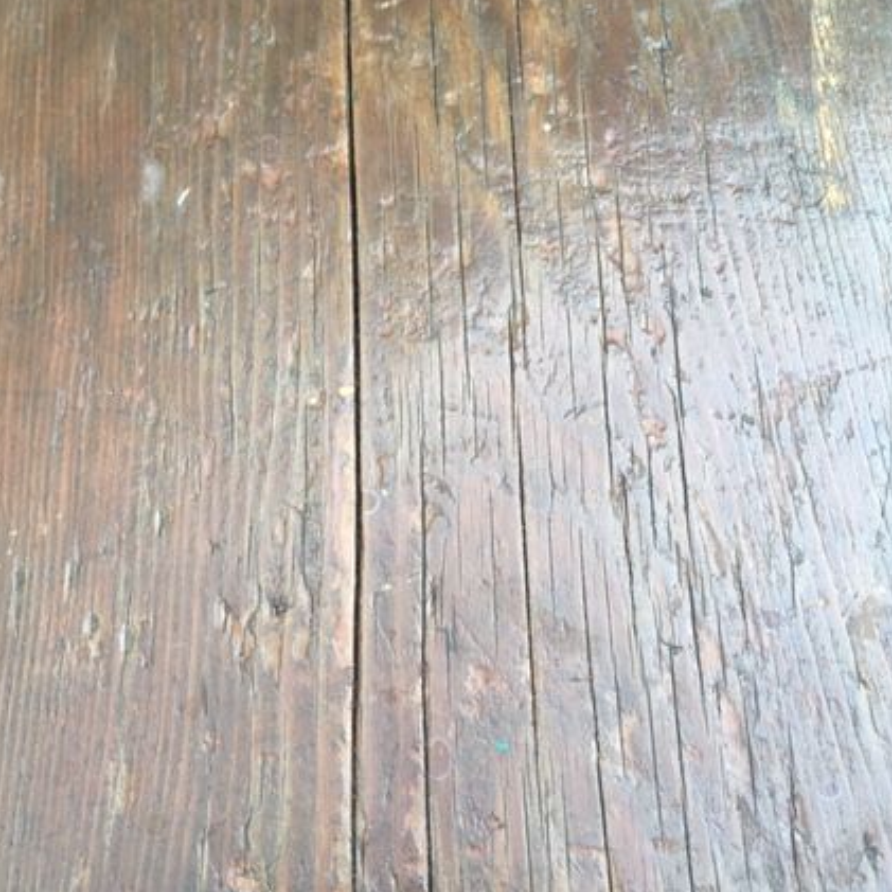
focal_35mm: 39
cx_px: 428
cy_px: 456
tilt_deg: -65.6
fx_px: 1137
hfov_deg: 42.8
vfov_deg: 42.8
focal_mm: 4.15
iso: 25
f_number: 2.2
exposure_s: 1/100
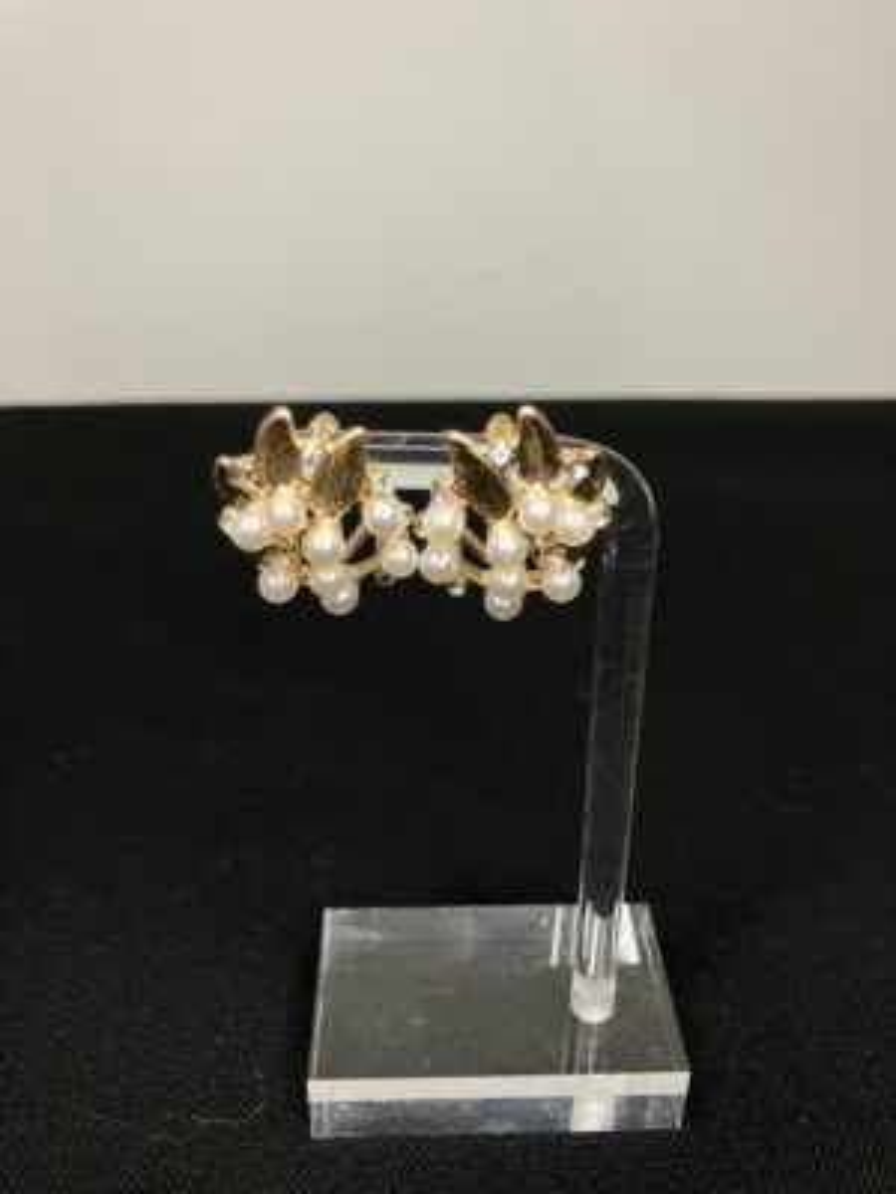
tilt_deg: -28.3
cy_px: 597
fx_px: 966
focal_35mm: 28
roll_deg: -0.2
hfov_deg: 49.7
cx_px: 448
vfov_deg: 63.4
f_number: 1.8
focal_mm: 3.99
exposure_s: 1/50
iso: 64
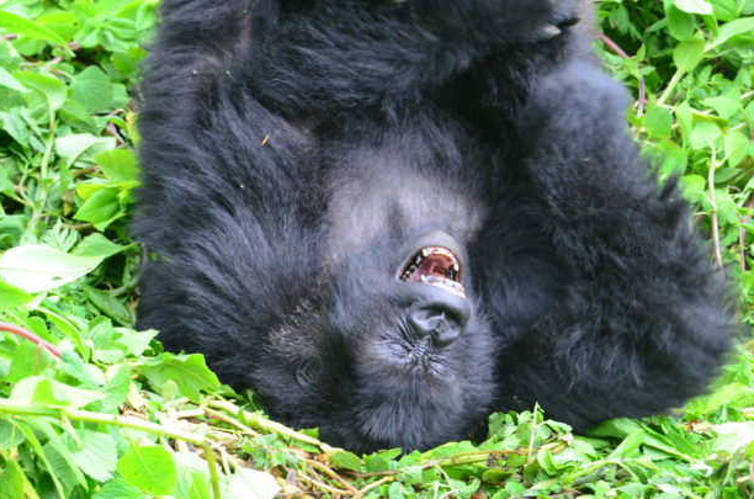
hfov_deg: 9.1
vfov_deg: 6.0
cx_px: 400
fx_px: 4722
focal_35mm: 226
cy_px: 102
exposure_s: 1/80
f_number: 5.3
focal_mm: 90
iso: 400
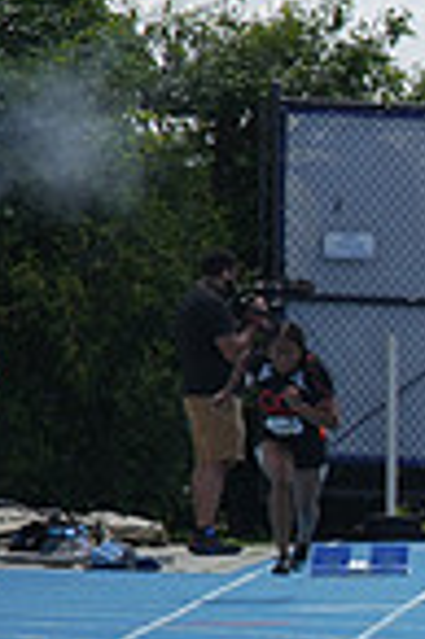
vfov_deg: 1.6
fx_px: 23340
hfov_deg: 1.0
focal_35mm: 1315
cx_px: 1174
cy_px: 497
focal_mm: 330
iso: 320
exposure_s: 1/2500
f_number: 5.6
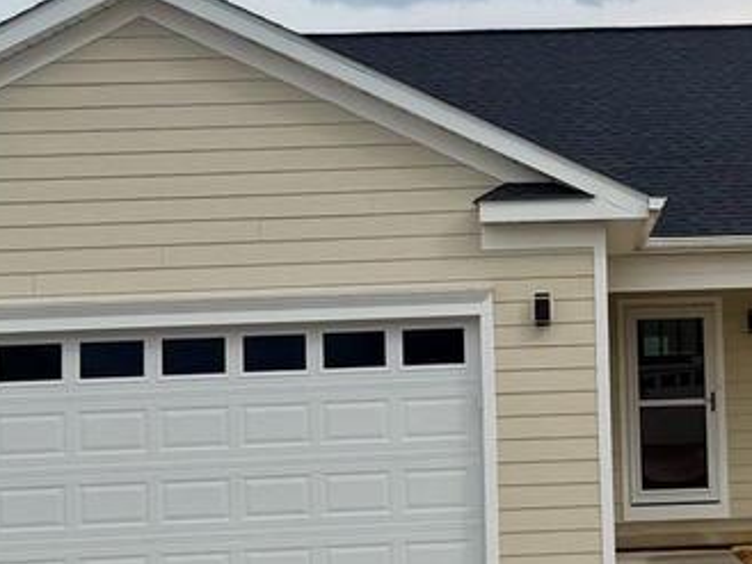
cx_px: 704
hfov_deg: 18.4
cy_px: 201
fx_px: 2282
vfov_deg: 14.1
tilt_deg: +3.5
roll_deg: +2.7
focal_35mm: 105
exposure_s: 1/6711
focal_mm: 6.76
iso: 80
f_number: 1.78
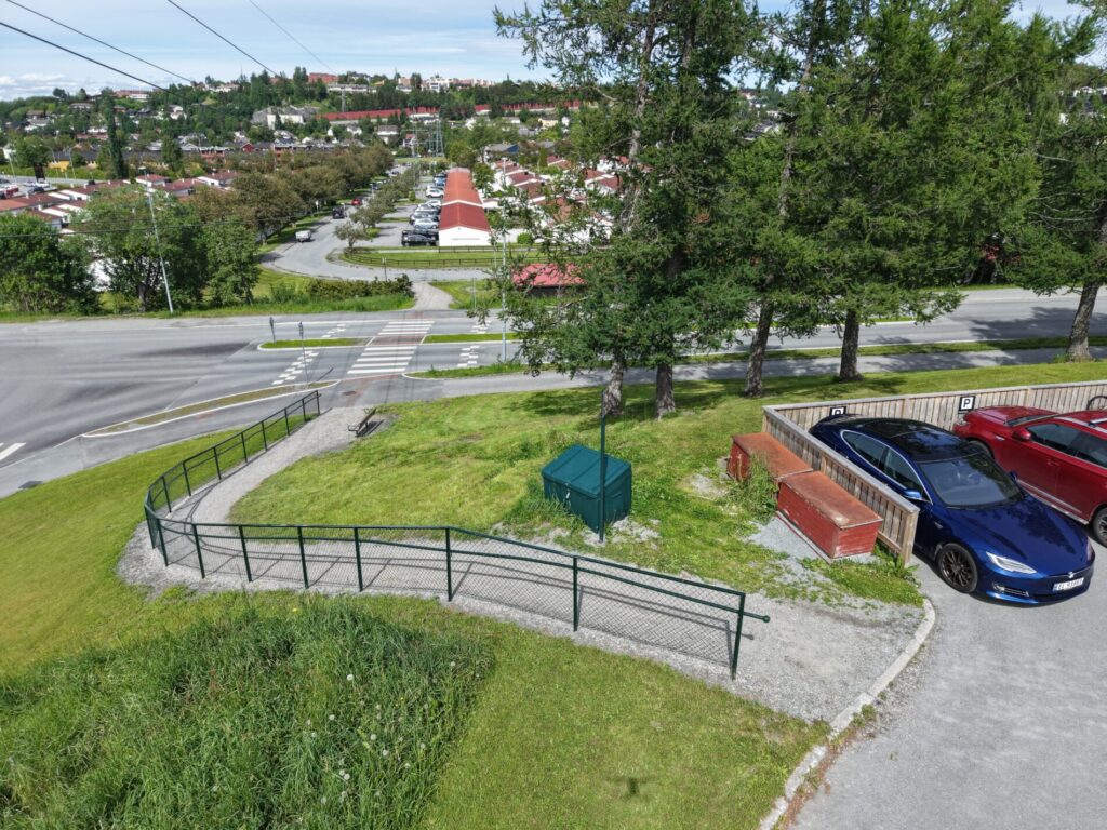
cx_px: 554
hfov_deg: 71.6
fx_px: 768
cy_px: 415
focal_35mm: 24
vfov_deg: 56.8
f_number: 1.8
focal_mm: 8.67
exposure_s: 1/3000
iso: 130
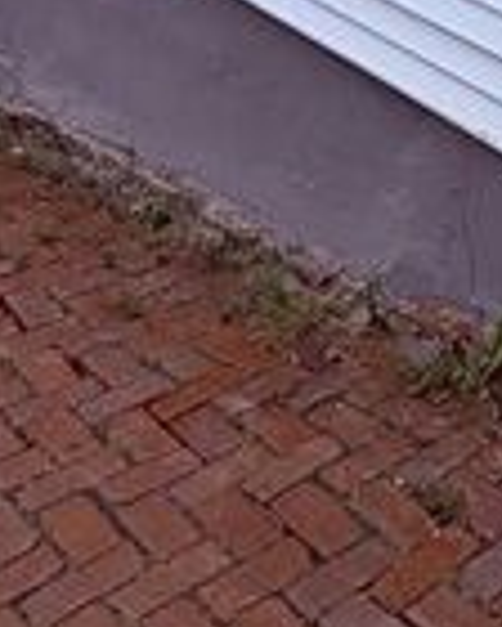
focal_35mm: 65
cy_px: -647
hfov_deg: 22.6
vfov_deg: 18.4
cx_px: 502
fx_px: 1207
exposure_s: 1/770
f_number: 2.2
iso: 25
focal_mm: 2.22
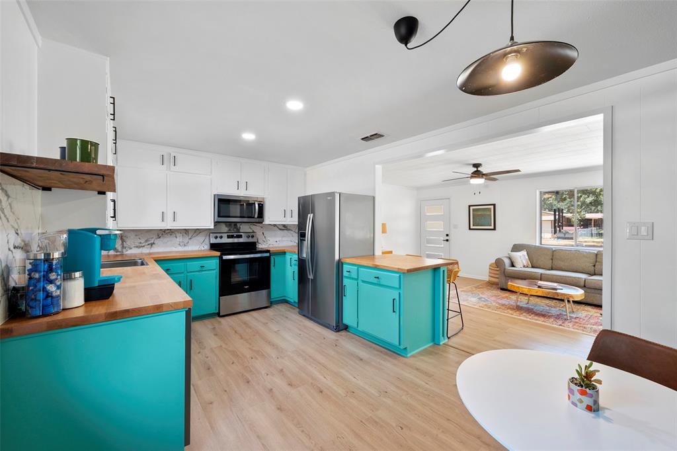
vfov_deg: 81.2
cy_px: 226
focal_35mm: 14
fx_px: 263
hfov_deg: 104.3
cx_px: 338
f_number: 8
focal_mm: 14
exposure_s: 1/15
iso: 1250
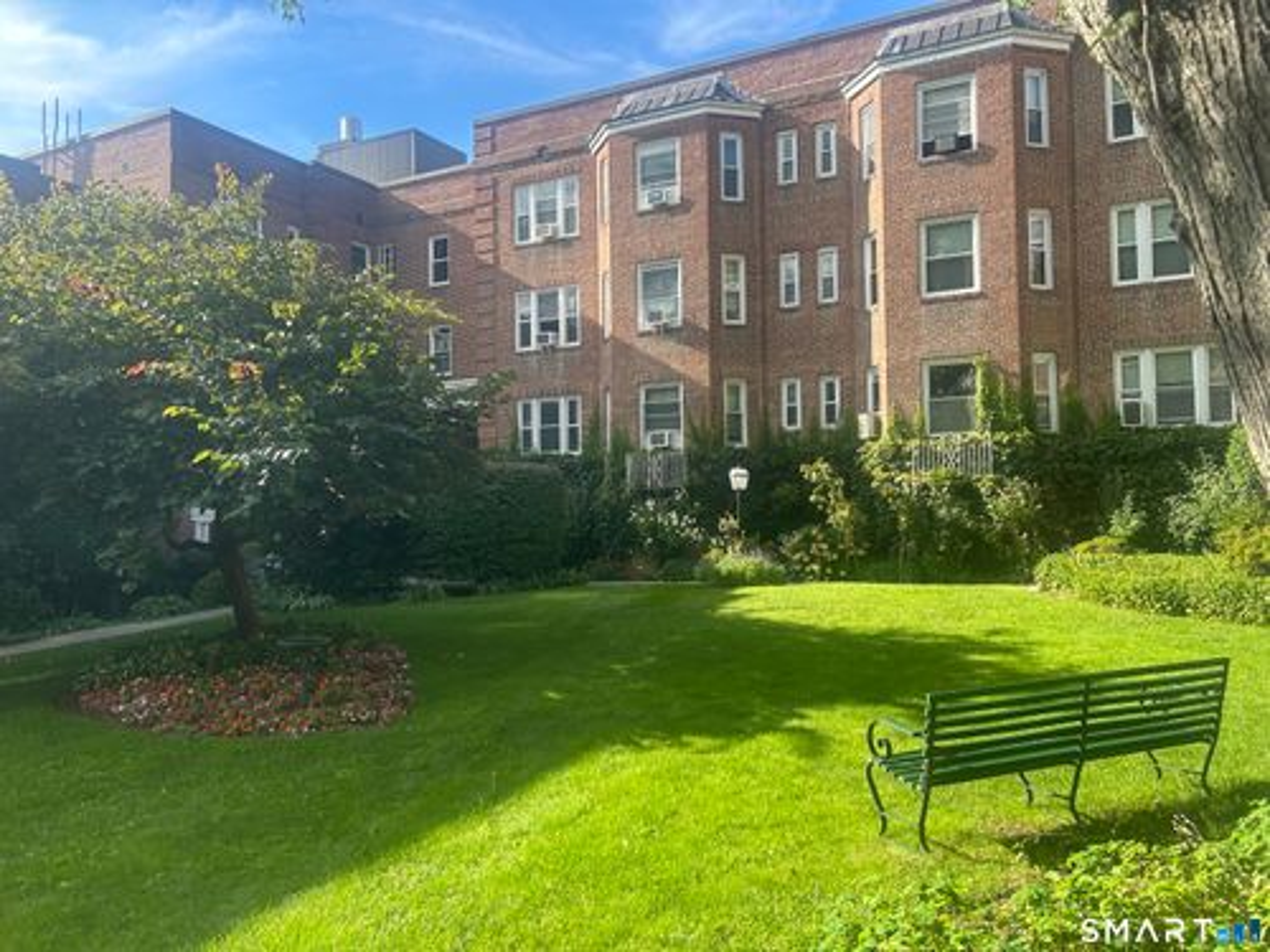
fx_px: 954
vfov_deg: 53.1
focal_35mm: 26
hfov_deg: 67.3
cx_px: 635
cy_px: 476
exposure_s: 1/924
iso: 50
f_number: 1.5
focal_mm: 5.7
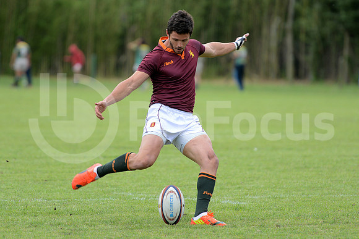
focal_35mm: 270
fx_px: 2693
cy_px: 120
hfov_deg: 7.6
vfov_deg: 5.1
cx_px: 180
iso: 400
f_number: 4
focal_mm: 270
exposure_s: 1/640
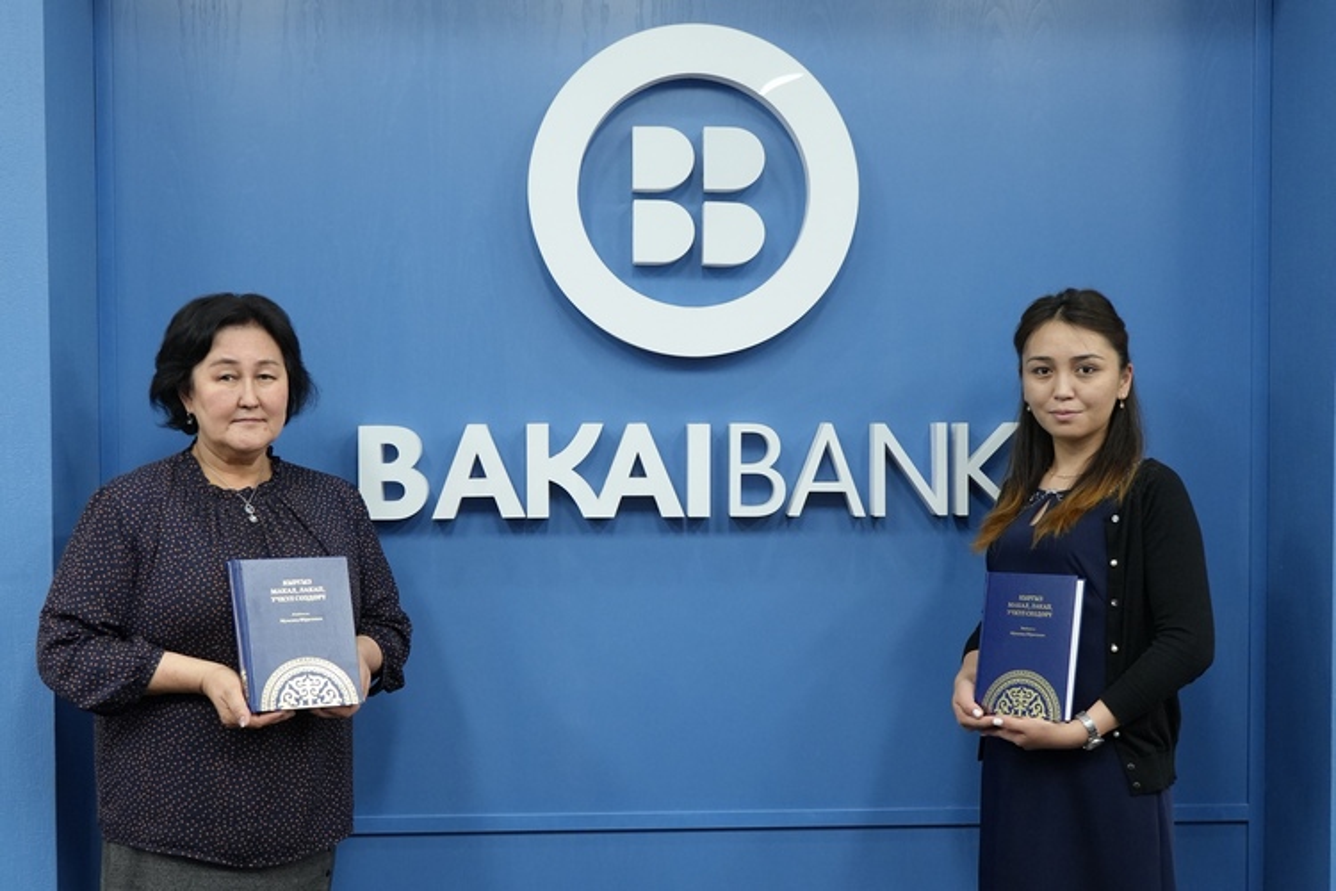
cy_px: 446
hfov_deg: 57.2
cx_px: 668
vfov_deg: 40.0
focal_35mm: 33
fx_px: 1225
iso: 2500
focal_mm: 33
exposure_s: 1/160
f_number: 4
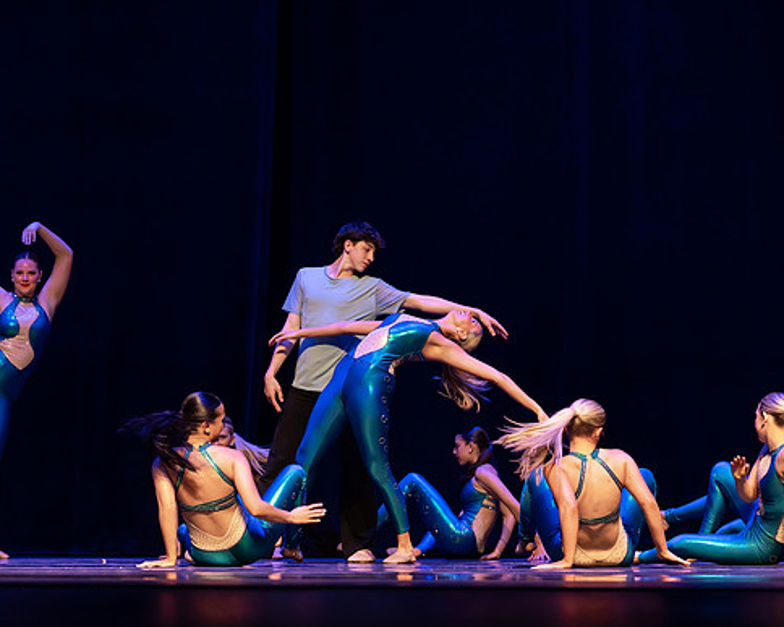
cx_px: 361
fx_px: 3039
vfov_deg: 11.8
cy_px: 383
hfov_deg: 14.7
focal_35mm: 131
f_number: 2.8
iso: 3200
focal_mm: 91
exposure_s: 1/640
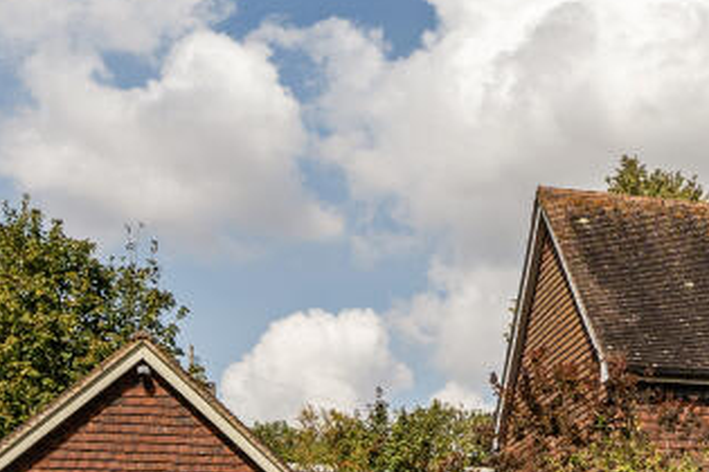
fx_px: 1536
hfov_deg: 24.1
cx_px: 806
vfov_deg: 17.0
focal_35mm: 78
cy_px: 500
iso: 200
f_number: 8
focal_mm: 16
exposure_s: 1/640
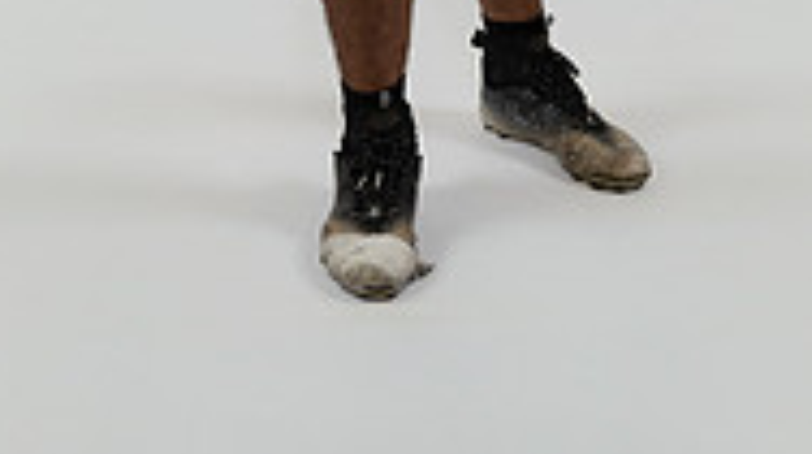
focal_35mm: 94
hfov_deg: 22.8
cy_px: -510
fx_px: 2015
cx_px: 380
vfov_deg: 11.4
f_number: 4
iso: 250
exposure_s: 1/125
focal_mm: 37.3
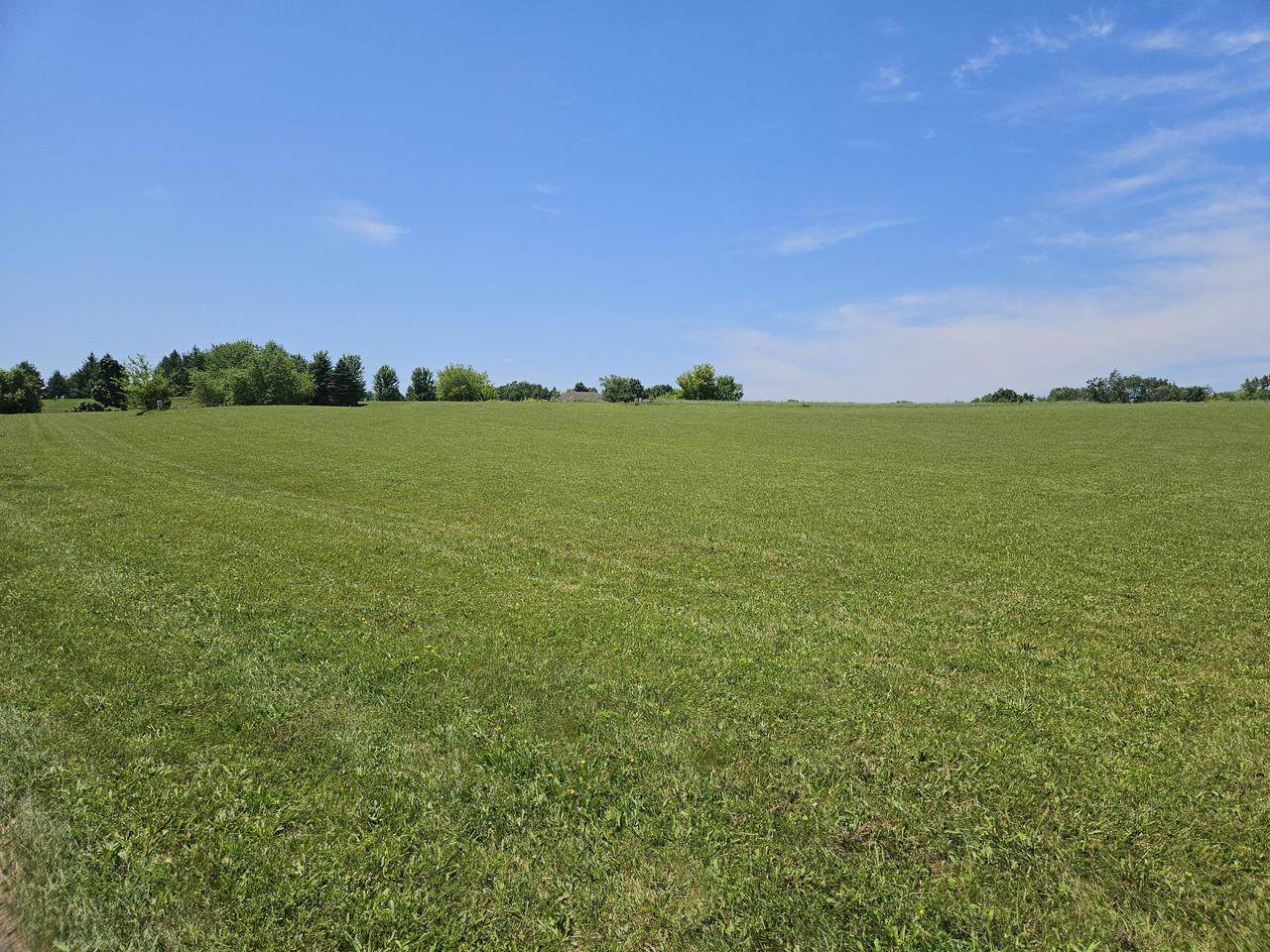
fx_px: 844
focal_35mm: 23
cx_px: 635
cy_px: 476
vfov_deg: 58.9
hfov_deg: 73.9
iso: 25
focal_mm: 5.4
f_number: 1.8
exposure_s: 1/3211
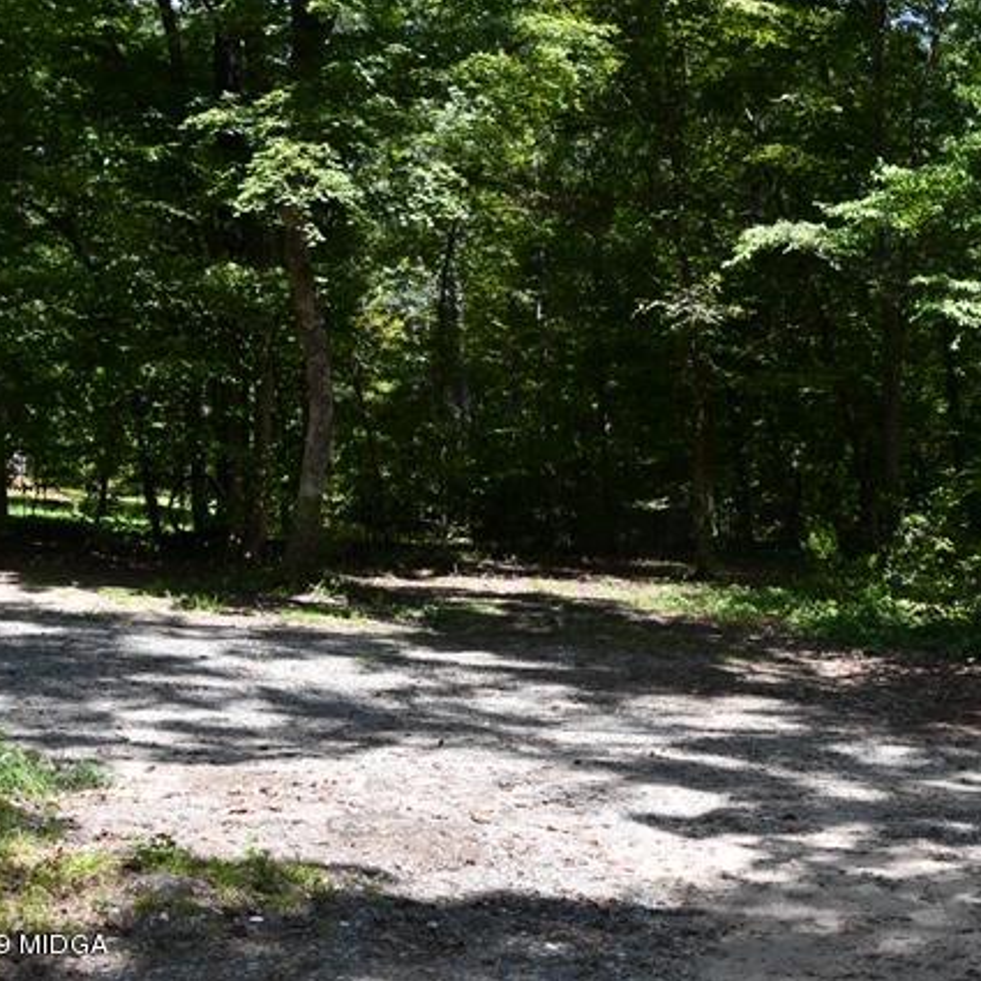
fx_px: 1603
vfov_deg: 34.0
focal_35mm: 50
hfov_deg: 33.7
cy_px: 492
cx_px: 651
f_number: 6.3
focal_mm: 26
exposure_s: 1/250
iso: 100
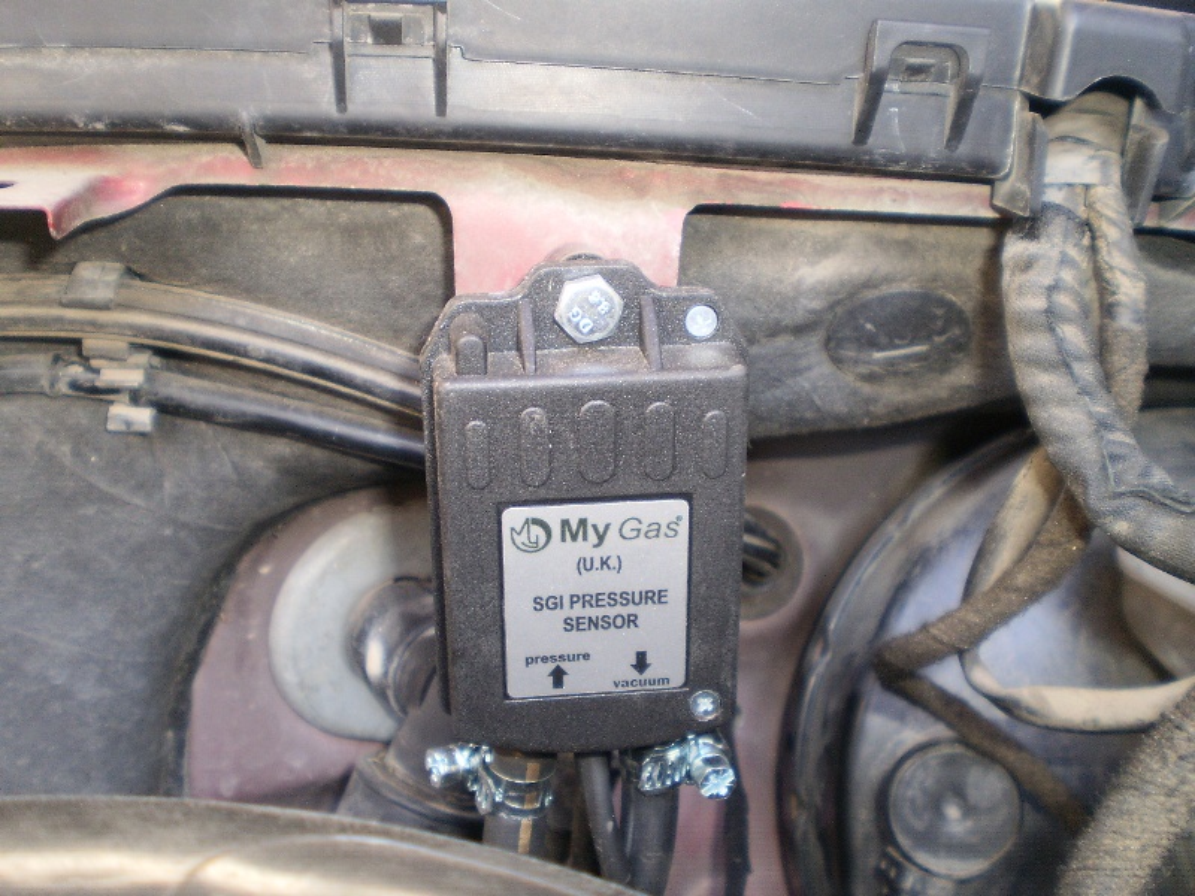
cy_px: 448
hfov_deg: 51.4
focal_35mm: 36
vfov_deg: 39.7
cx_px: 598
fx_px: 1243
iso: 125
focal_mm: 6.3
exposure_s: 1/30
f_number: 3.1
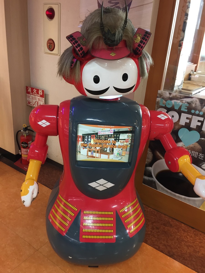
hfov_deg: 48.2
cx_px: 102
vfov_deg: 61.7
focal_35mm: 29
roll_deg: -5.2
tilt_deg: -22.8
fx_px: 229
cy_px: 136
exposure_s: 1/30
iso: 80
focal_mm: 4.15
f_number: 2.2
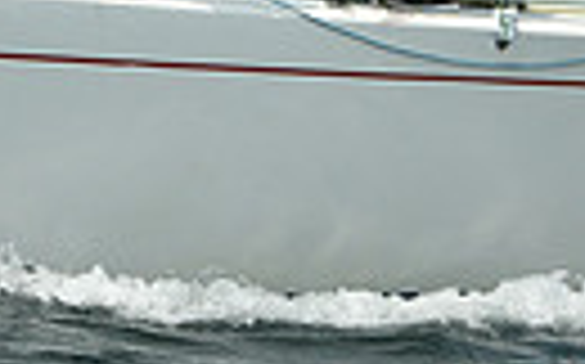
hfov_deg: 5.1
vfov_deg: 3.2
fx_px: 6515
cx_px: 144
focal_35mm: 409
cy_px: -263
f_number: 9
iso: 320
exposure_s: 1/1250
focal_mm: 90
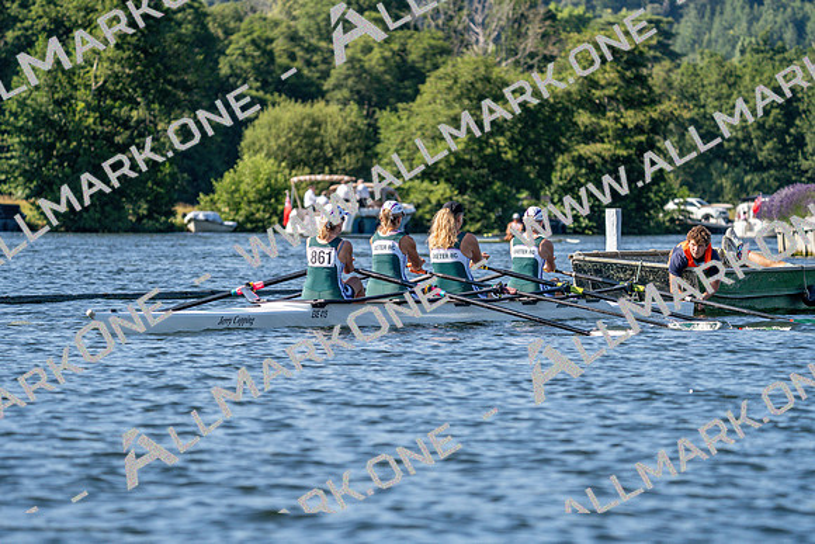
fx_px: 4981
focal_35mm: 220
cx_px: 408
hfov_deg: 9.4
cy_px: 272
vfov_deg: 6.2
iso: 320
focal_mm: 220
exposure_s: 1/1600
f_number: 5.6
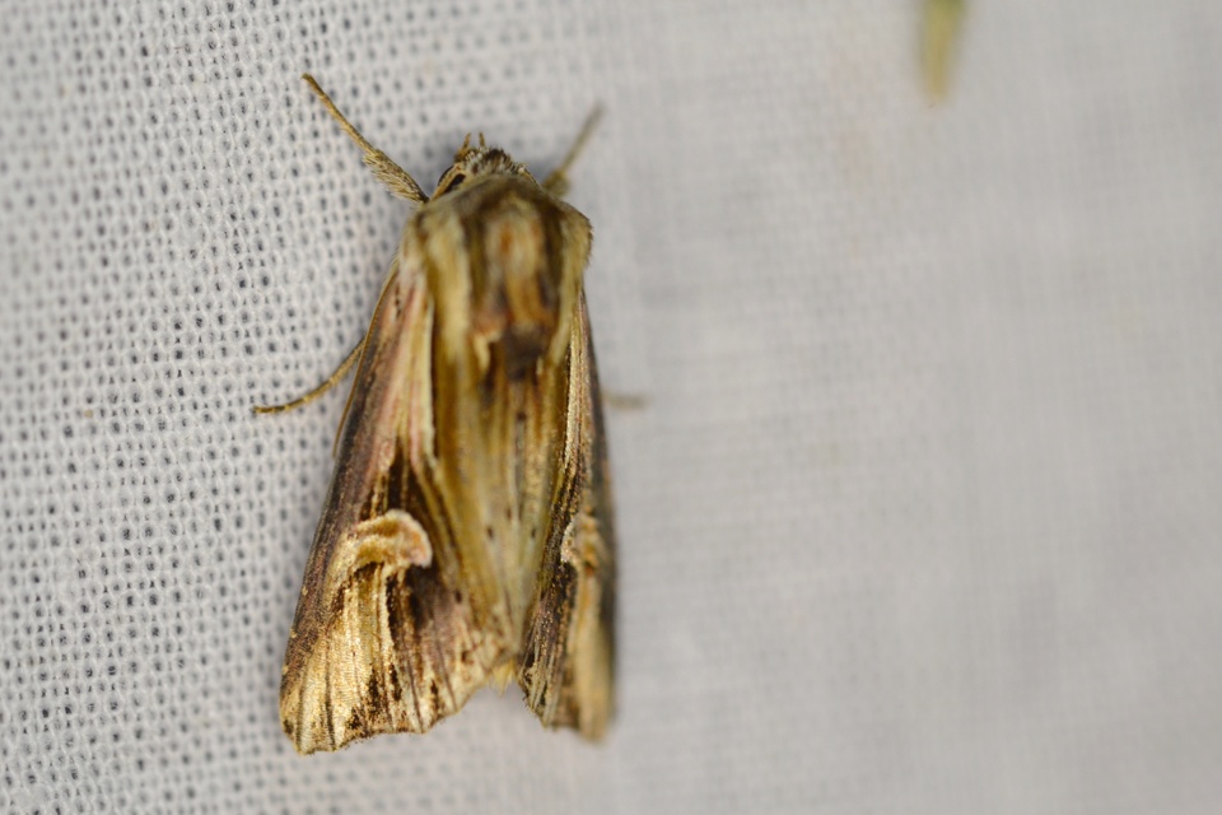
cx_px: 611
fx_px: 9419
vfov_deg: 5.0
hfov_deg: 7.4
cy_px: 408
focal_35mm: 278
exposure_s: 1/125
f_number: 4
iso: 800
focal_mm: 185
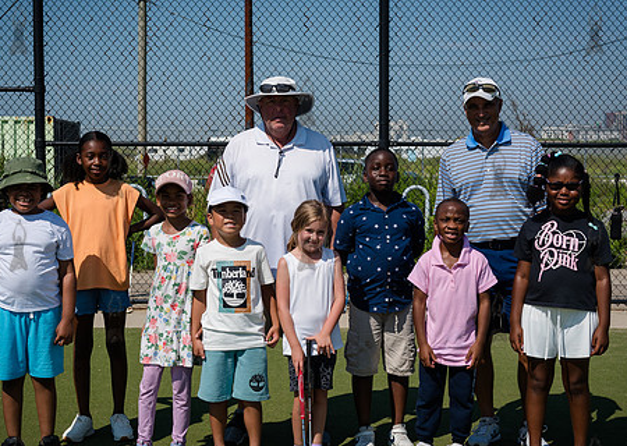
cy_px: 228
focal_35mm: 64
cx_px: 283
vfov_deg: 22.2
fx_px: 1138
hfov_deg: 30.8
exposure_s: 1/1600
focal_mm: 44
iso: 100
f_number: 5
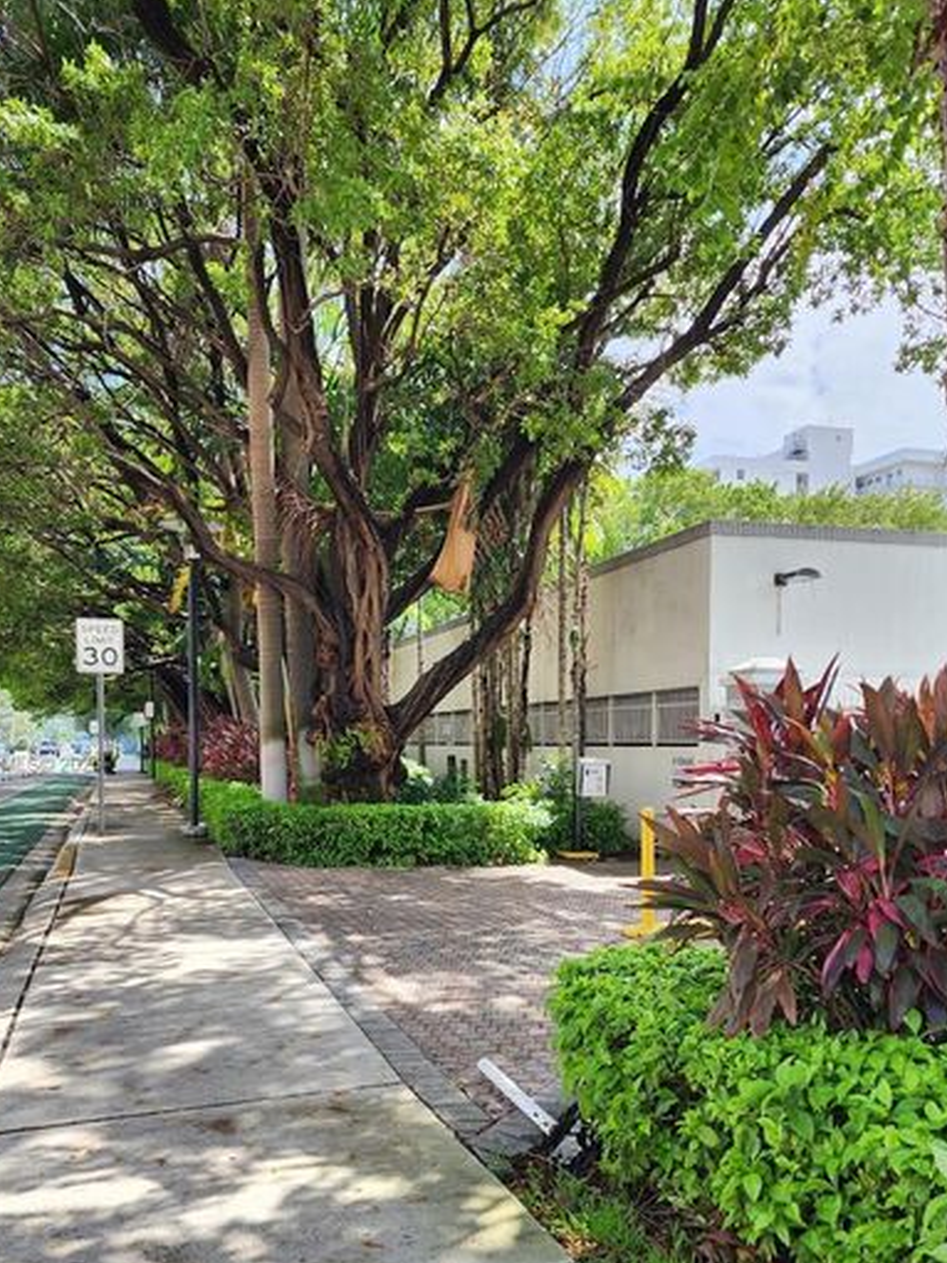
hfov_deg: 46.8
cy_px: 765
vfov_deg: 59.4
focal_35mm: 30
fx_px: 1095
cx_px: 465
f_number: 1.8
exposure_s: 1/231
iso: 12
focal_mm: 6.4
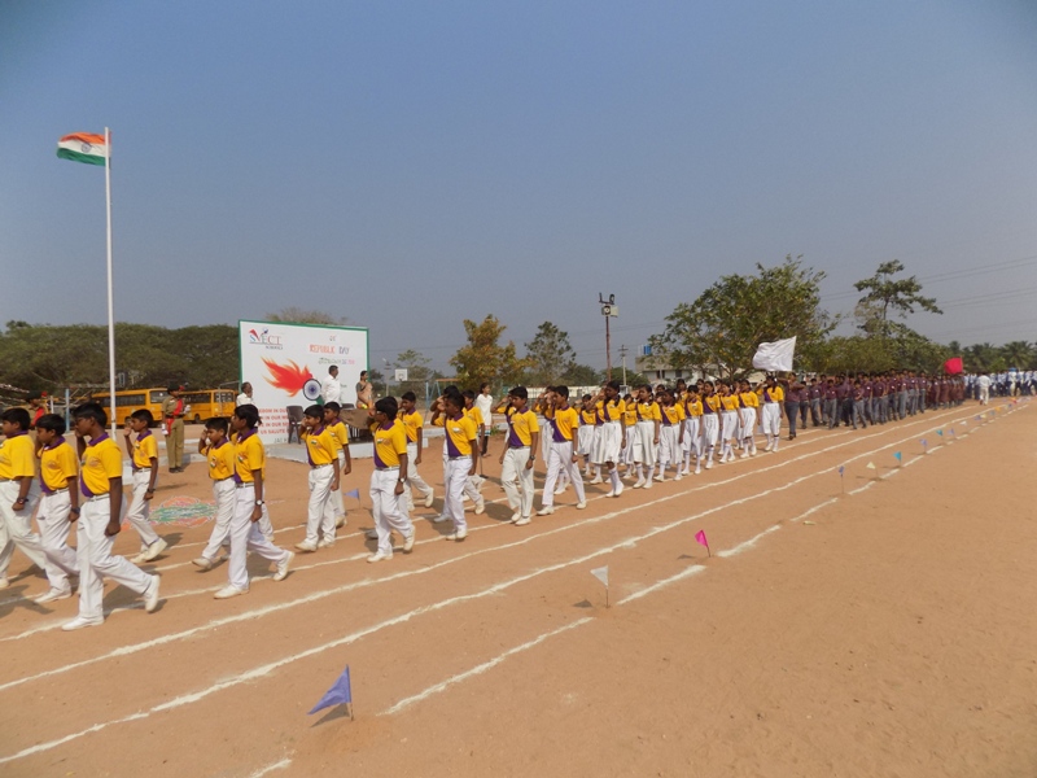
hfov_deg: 73.9
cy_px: 389
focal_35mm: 23
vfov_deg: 58.9
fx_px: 689
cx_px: 518
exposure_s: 1/200
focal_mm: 4
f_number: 9.9
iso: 80
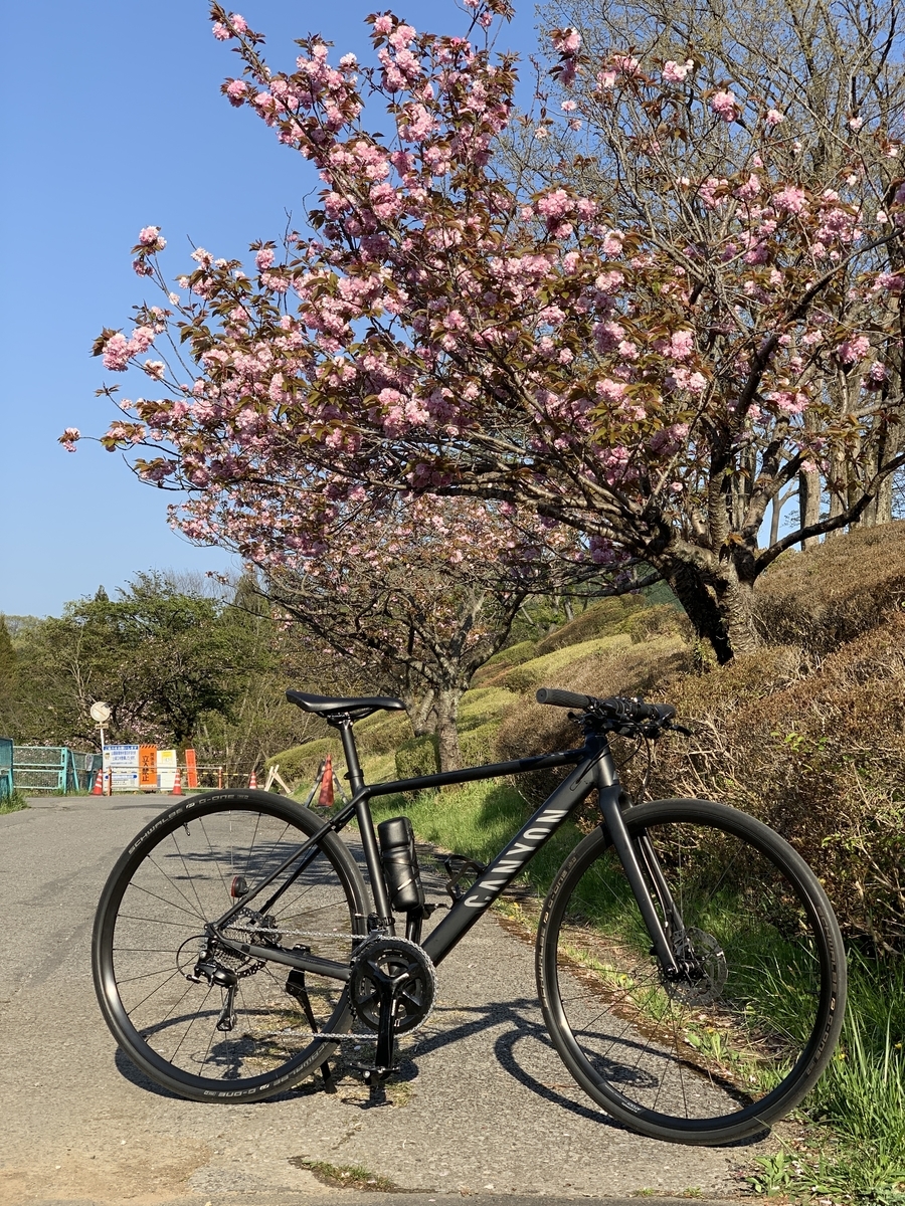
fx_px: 1813
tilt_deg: +6.4
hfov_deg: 28.0
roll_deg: -0.4
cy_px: 603
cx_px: 452
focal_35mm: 52
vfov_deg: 36.8
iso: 16
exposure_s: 1/539
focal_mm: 6
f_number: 2.4
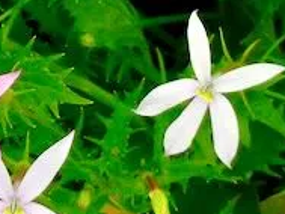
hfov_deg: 4.1
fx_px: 3971
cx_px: -288
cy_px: -342
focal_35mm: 482
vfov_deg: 3.0
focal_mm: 16
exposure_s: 1/734
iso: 160
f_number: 4.4
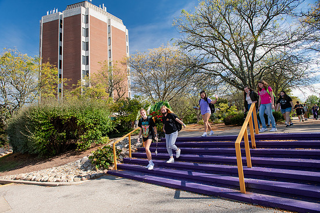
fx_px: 160
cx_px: 154
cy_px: 111
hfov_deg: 90.0
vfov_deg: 67.3
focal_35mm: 18
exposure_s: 1/320
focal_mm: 17
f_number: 7.1
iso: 640
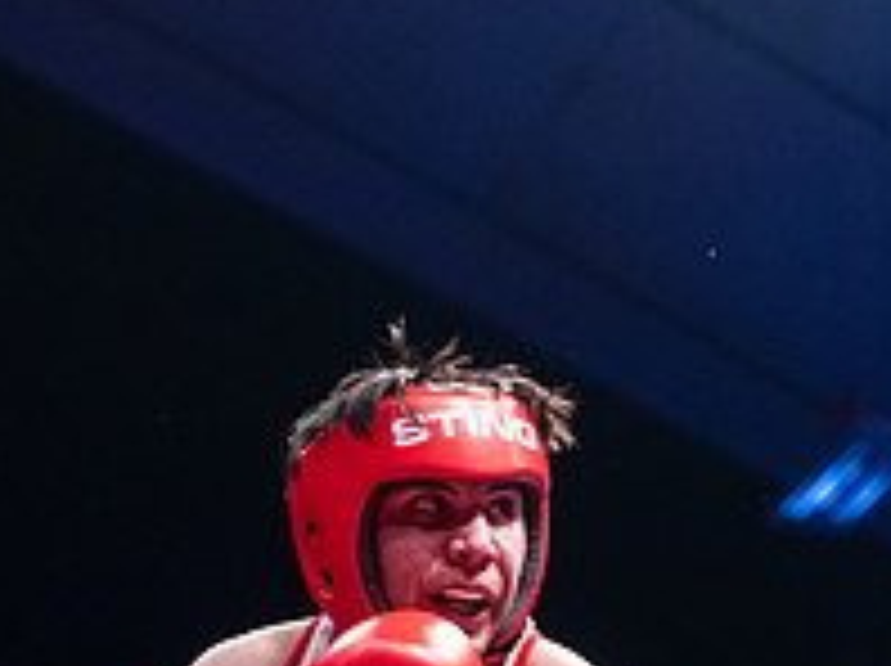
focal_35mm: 155
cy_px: 740
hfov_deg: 12.5
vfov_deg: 9.5
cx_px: 990
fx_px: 3985
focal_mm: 55
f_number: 2.8
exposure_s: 1/800
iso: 3200
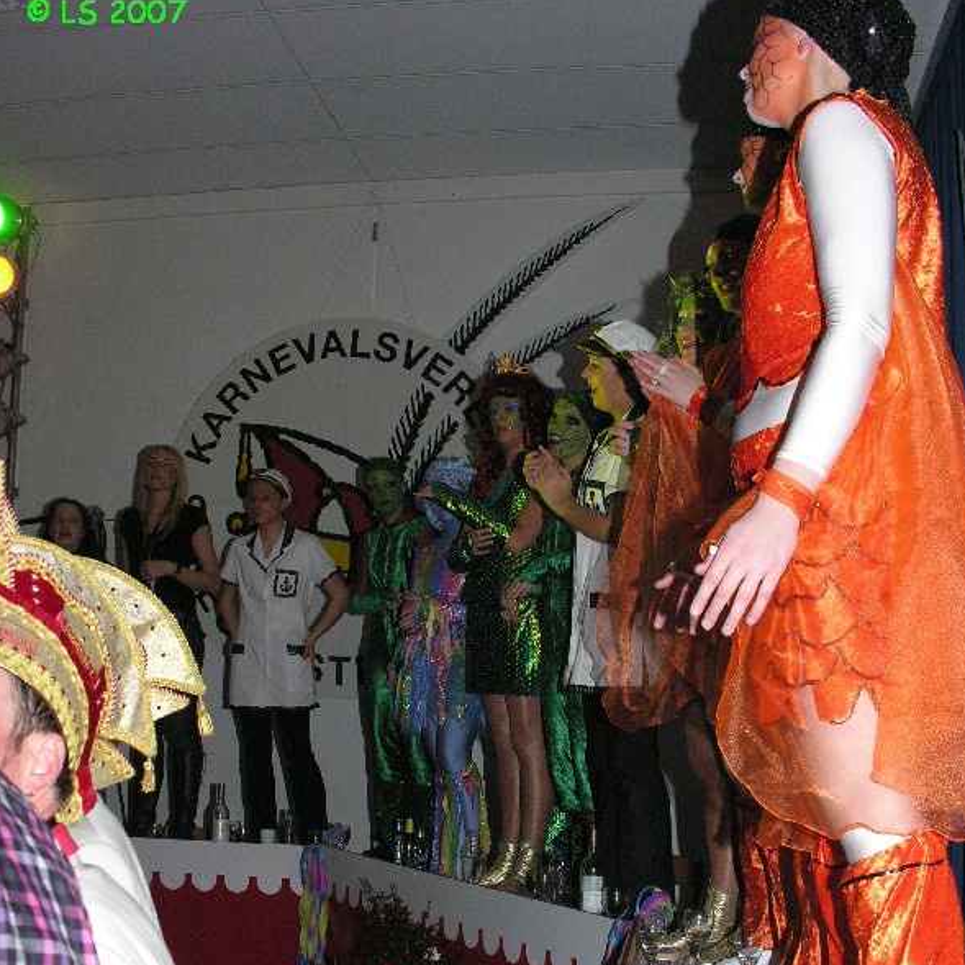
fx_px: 1325
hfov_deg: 40.0
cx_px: 485
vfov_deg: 39.7
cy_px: 613
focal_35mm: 42
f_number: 4
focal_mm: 8.9
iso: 200
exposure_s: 1/60.1
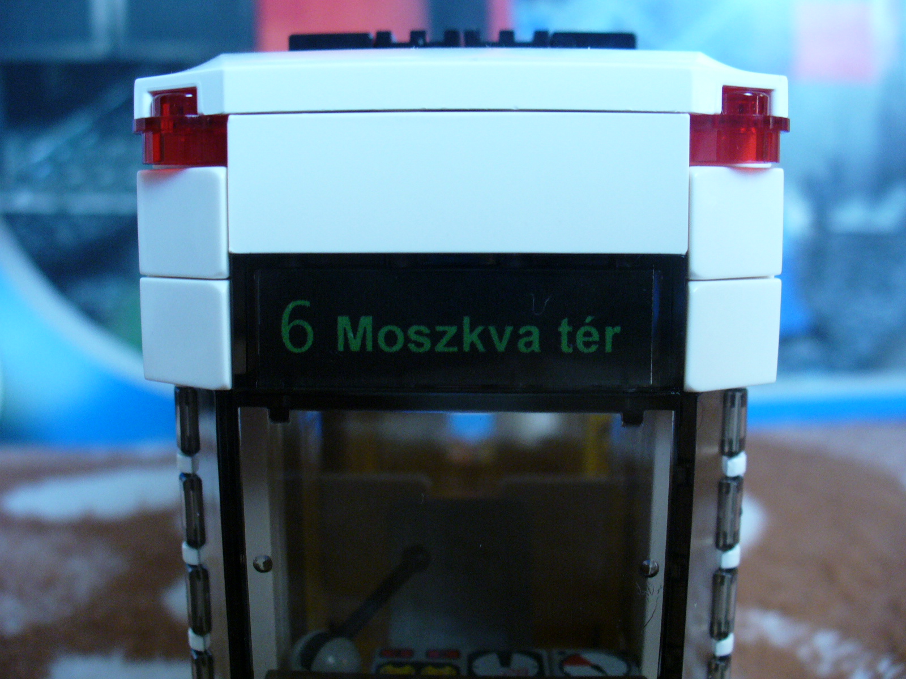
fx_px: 968
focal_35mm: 37
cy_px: 340
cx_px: 453
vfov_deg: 38.7
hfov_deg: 50.1
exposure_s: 1/30
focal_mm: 6.1
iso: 200
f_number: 2.8
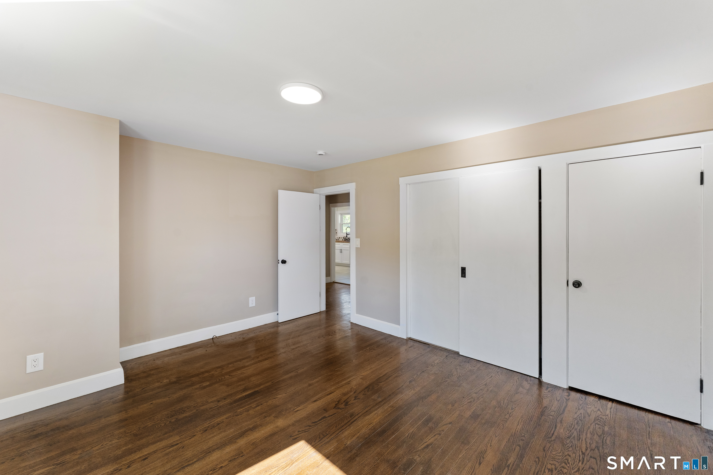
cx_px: 356
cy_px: 238
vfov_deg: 81.2
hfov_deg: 104.3
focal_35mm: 14
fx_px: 277
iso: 800
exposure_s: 1/15
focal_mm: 14
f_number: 8
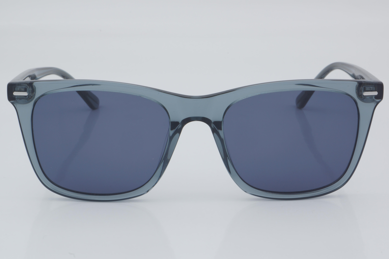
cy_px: 130
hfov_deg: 24.6
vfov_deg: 16.6
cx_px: 194
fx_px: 891
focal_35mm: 82
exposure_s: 1/4
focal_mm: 55
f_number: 32
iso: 100
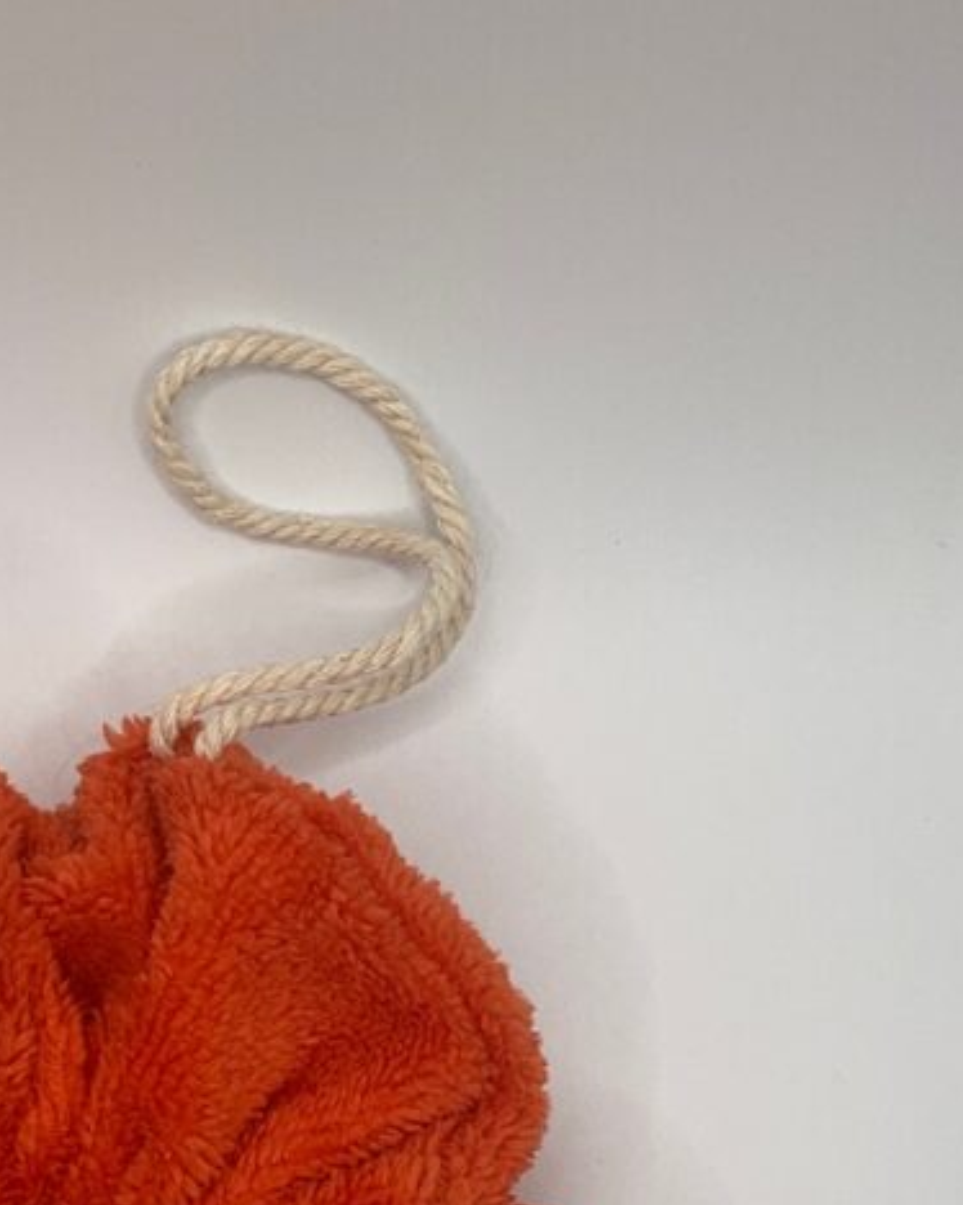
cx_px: 193
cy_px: 981
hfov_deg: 24.2
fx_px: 2210
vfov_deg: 29.7
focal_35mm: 62
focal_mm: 3
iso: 20
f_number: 1.8
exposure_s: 1/218
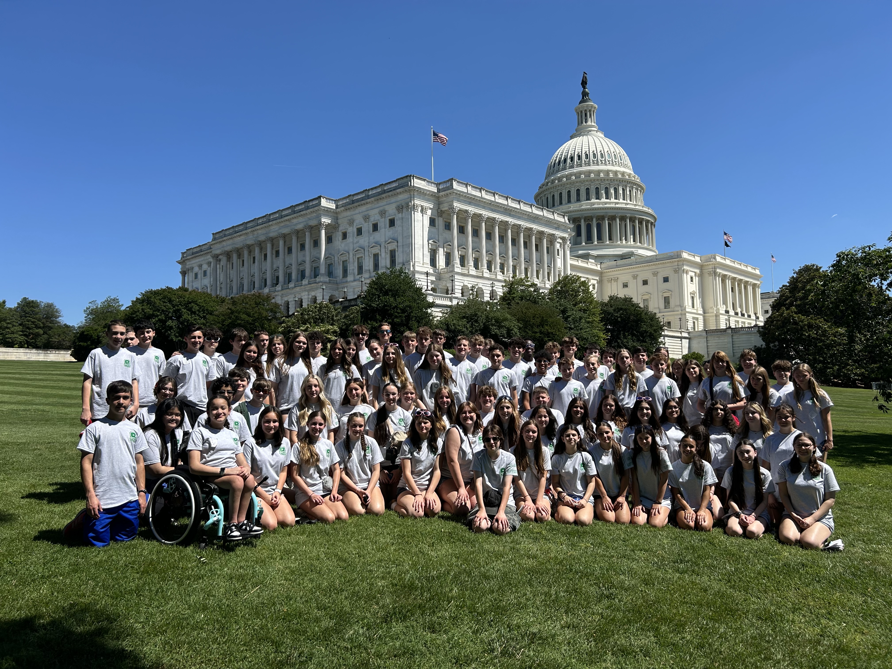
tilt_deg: +5.4
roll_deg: +0.5
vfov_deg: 53.1
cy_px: 334
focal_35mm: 26
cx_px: 446
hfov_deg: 67.3
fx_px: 670
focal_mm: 5.7
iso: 50
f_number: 1.5
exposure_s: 1/5076
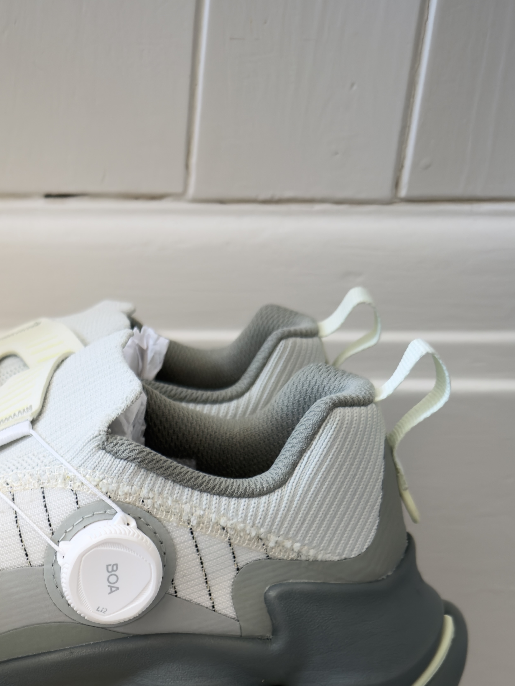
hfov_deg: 24.0
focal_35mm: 58
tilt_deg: -34.0
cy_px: 789
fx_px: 1150
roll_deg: -0.2
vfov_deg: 29.3
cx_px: -14
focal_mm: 6.76
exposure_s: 1/60
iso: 160
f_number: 1.78
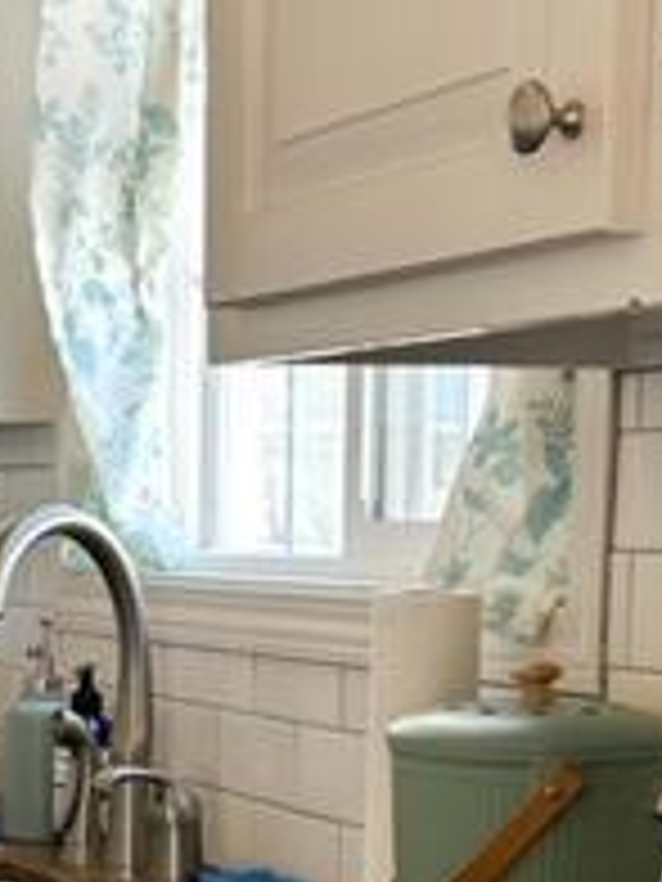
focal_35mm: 85
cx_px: 5
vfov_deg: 22.2
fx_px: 2167
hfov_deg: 17.0
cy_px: 860
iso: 50
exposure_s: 1/120
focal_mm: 5.7
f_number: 1.5
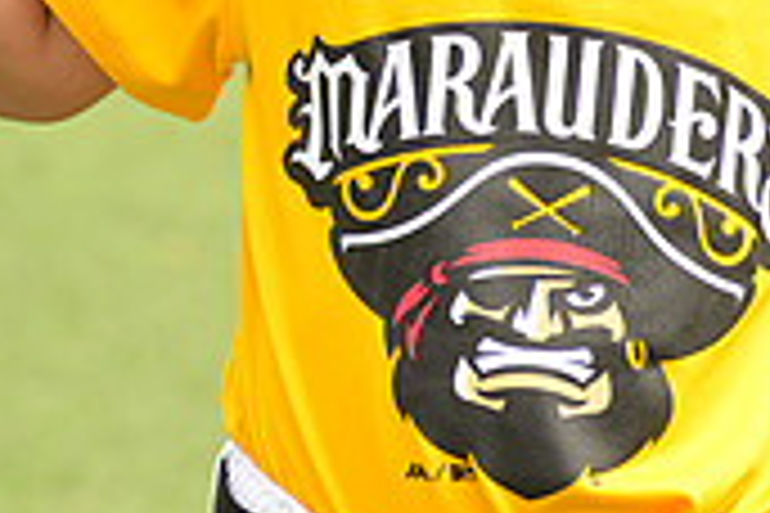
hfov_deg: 3.0
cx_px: 540
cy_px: -281
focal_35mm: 677
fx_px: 14479
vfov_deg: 2.0
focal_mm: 200
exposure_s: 1/250
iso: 200
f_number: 9
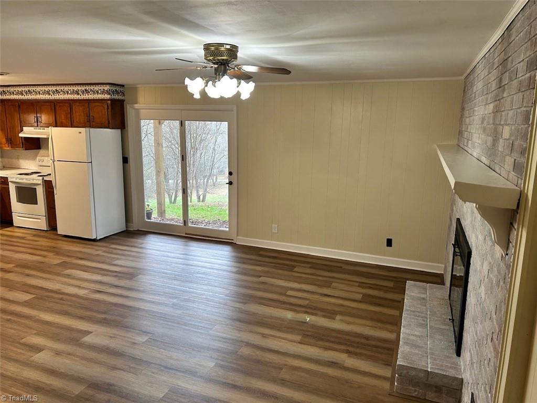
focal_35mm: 26
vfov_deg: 53.1
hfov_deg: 67.3
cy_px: 202
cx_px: 268
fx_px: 403
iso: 160
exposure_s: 1/60
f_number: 1.5
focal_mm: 5.7
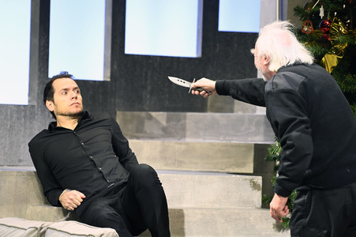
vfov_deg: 3.7
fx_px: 3656
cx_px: 178
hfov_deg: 5.6
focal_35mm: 370
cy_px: 118
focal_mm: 370
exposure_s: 1/400
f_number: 5.6
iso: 5000
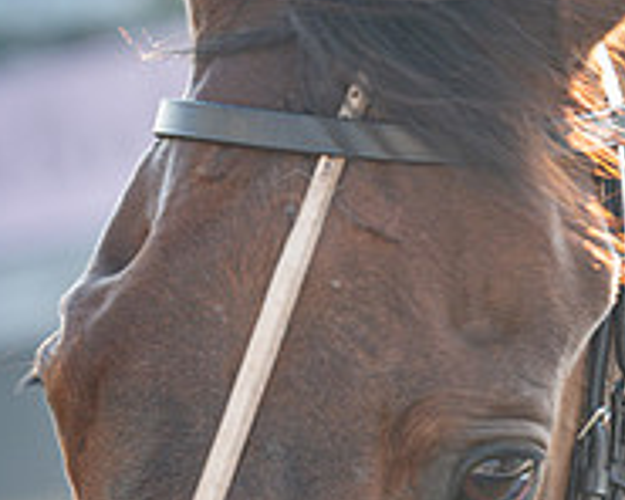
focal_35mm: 466
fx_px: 8620
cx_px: 761
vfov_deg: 3.3
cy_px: 601
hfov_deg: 4.1
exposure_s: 1/320
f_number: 5
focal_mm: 135
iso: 200
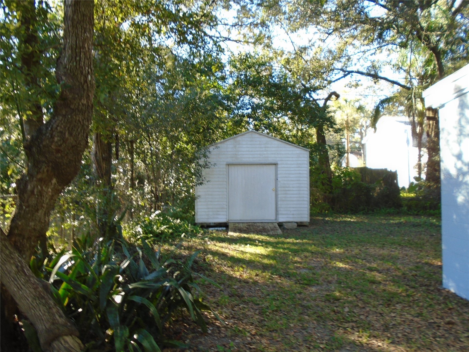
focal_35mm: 26
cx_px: 234
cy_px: 176
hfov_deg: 67.3
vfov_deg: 53.1
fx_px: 352
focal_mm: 4.6
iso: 100
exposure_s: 1/60
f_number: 3.2
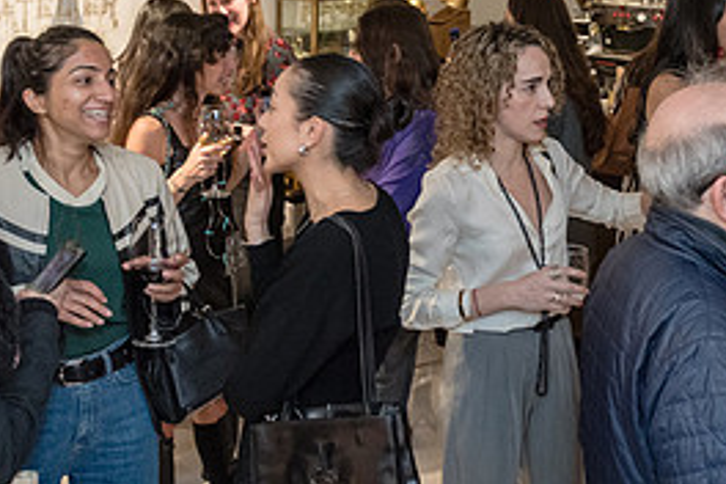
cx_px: 412
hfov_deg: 30.9
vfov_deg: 20.7
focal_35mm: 65
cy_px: 116
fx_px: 1311
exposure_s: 1/250
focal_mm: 24
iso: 1600
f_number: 4
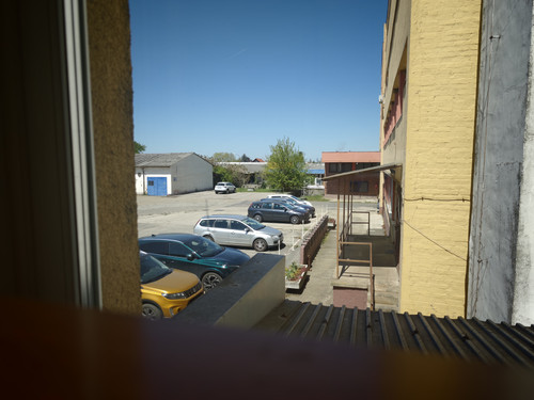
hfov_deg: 73.9
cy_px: 200
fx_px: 355
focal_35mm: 23
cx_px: 267
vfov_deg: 58.9
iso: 50
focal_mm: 8.71
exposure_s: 1/3030
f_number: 1.67
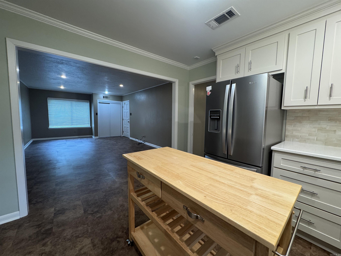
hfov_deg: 102.1
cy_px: 128
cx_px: 170
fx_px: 138
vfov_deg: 85.7
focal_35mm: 14
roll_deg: -1.3
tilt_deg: -6.0
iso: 250
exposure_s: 1/60
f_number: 2.2
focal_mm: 2.22
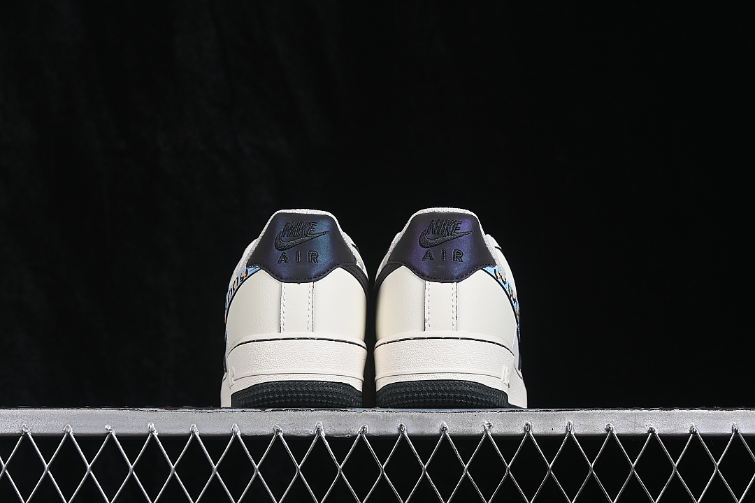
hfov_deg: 27.0
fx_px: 1573
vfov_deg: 18.2
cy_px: 252
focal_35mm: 75
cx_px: 378
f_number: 8
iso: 160
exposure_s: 1/80
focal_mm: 50
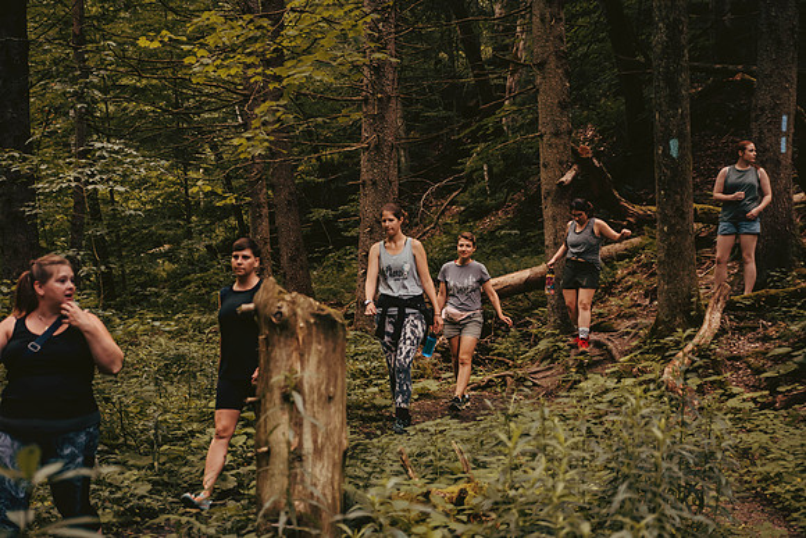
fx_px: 1232
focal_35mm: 55
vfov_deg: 24.6
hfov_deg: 36.2
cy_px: 269
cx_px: 403
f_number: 2.8
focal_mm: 55
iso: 1000
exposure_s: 1/160
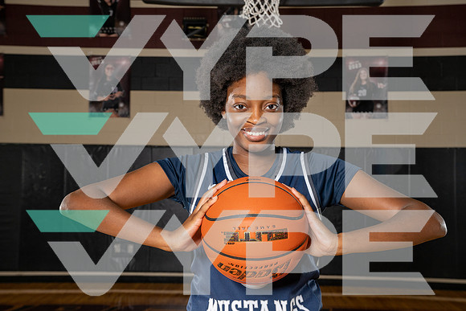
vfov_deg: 29.3
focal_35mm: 46
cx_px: 233
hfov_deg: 42.7
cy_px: 156
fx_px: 596
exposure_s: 1/250
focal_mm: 46
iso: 320
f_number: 7.1
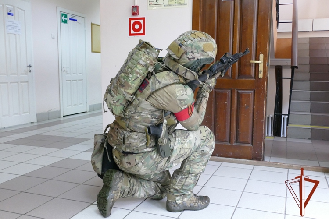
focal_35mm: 37
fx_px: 338
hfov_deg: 51.9
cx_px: 164
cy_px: 110
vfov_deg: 35.9
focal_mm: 13.43
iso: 1600
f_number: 3.1
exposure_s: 1/60
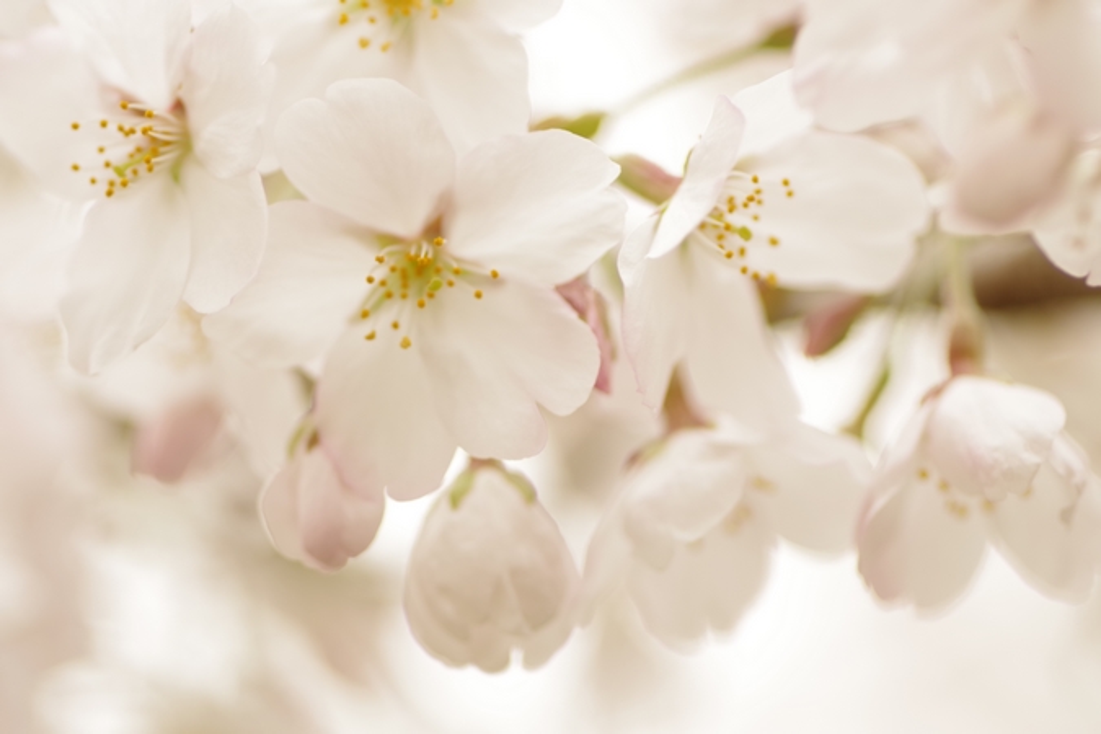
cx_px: 550
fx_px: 4587
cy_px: 367
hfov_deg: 13.7
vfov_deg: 9.1
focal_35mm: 150
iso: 200
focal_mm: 100
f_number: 2.8
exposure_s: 1/160
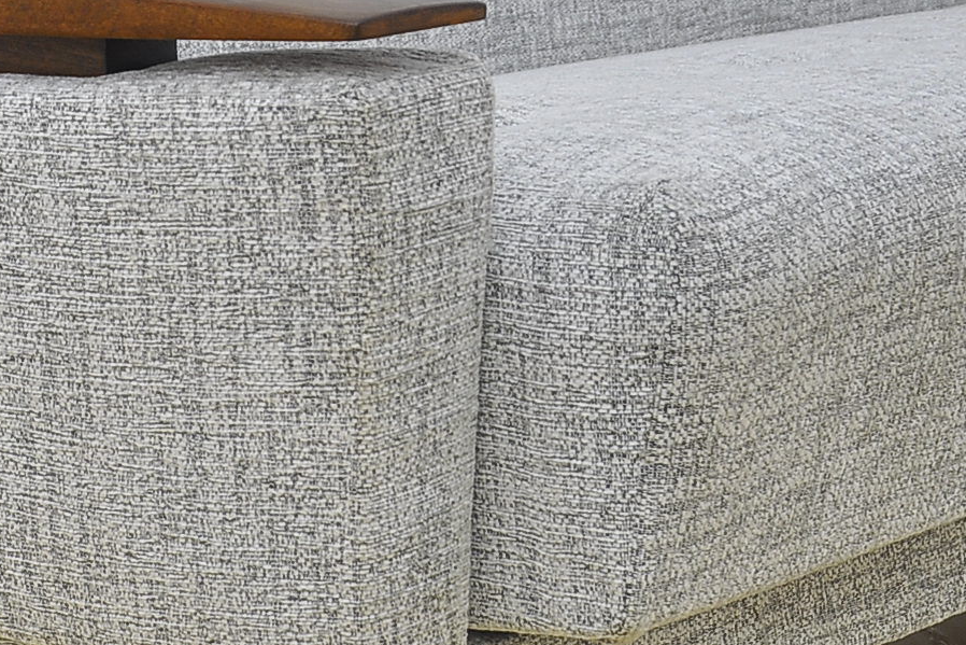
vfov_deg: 10.9
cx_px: 89
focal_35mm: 125
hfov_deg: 16.1
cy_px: 454
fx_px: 3360
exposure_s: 1/125
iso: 400
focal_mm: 35
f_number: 4.5
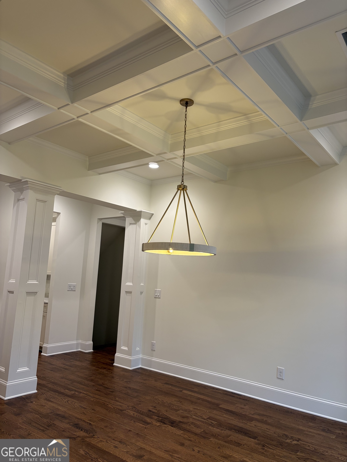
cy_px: 231
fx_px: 348
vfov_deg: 67.3
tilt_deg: +7.6
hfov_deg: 53.1
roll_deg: -3.4
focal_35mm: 26
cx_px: 174
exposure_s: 1/60
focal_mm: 5.96
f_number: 1.6
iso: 64
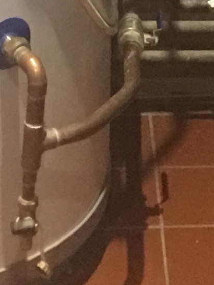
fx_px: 1763
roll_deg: -1.2
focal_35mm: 214
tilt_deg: -9.7
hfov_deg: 6.9
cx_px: 121
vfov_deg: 8.2
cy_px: -504
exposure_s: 1/8
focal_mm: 4.15
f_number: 2.2
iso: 160
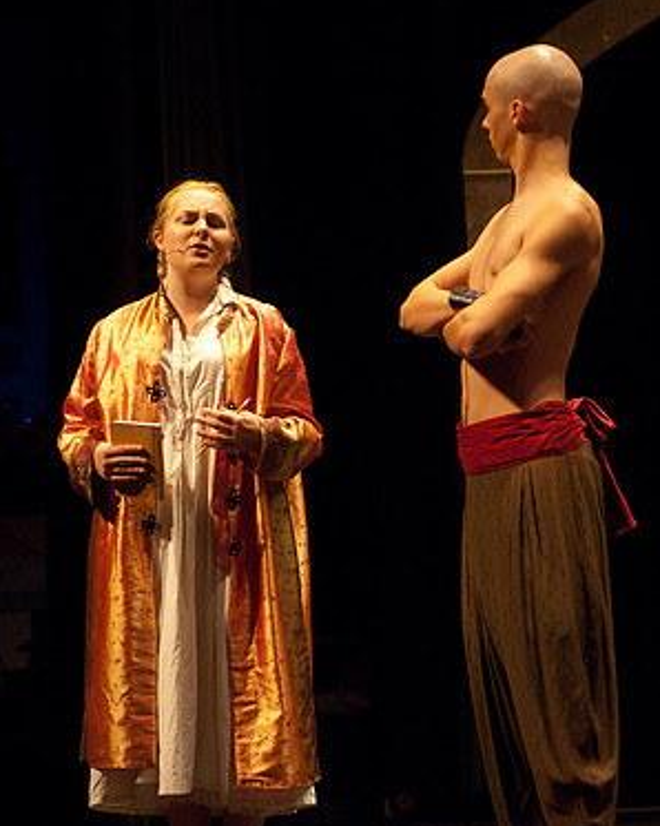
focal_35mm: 170
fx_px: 4154
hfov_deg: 9.1
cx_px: 329
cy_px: 487
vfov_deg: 11.4
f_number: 2.8
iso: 1000
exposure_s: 1/160
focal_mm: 100
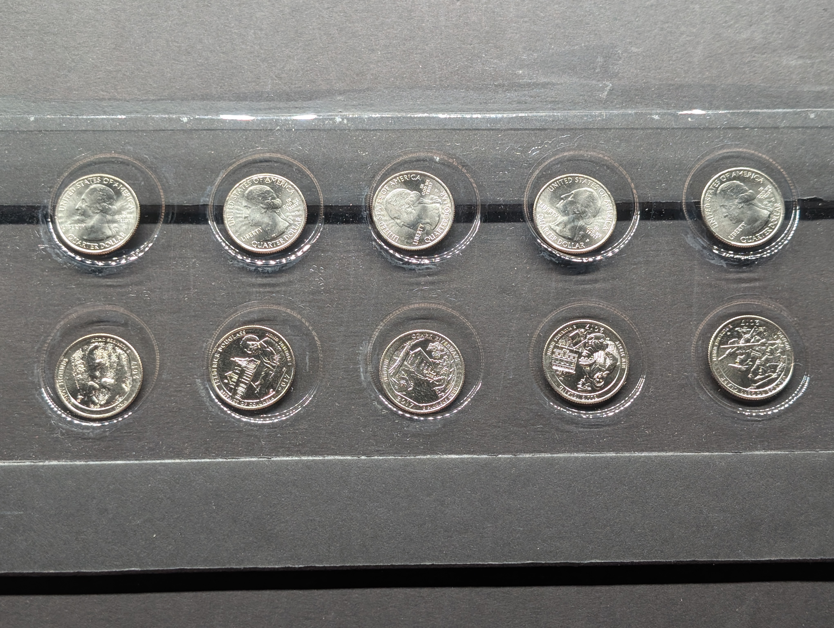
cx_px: 417
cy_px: 314
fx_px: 1182
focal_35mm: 49
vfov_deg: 29.7
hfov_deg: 38.9
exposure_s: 1/68.2
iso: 113
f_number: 1.68
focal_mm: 6.9
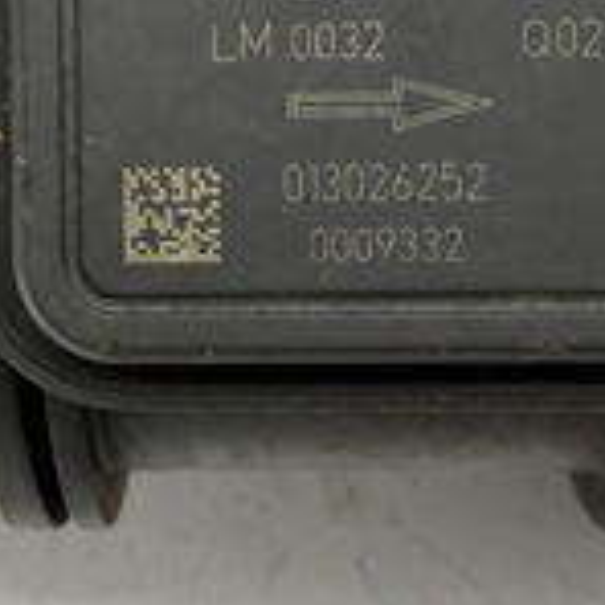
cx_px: 380
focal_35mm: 92
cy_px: -4
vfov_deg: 18.4
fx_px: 1819
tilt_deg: -77.7
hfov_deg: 18.8
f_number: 2.2
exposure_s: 1/100
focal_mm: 2.22
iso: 40
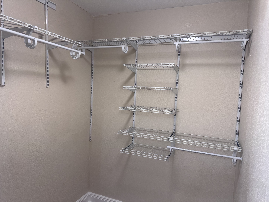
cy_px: 101
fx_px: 187
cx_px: 134
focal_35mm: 24
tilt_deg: -4.2
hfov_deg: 71.6
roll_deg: -2.6
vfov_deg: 56.8
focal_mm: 6.76
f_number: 1.78
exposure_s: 1/120
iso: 200
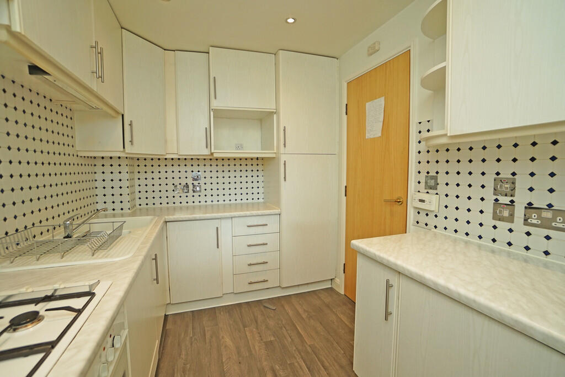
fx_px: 235
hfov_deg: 100.4
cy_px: 188
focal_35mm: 15
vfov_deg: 77.3
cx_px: 282
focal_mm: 10
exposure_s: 1/160
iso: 200
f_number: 4
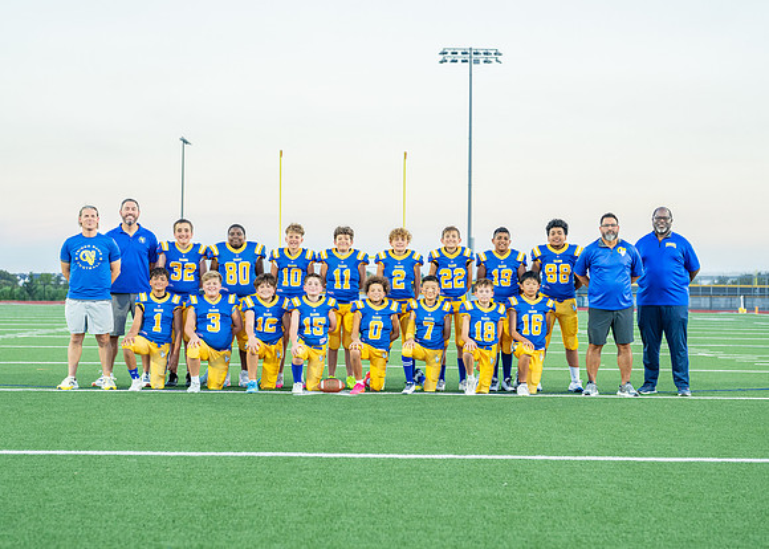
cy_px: 312
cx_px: 383
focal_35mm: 61
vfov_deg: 23.3
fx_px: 1333
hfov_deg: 32.2
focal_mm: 50
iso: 800
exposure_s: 1/320
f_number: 2.8
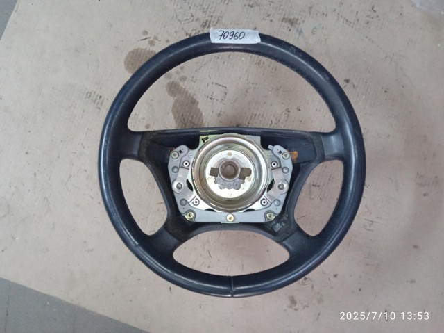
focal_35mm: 28
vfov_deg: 49.7
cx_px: 222
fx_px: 359
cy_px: 166
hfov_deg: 63.5
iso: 781
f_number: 2.2
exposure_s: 1/25
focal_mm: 3.43
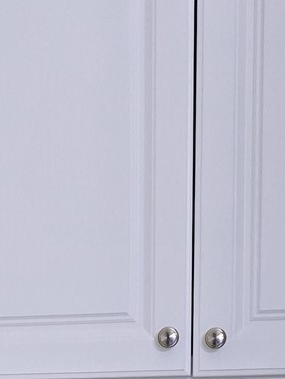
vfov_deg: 14.8
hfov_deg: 11.7
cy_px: 559
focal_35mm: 124
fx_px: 1361
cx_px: -43
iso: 1000
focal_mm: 6.3
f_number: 1.7
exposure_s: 1/120
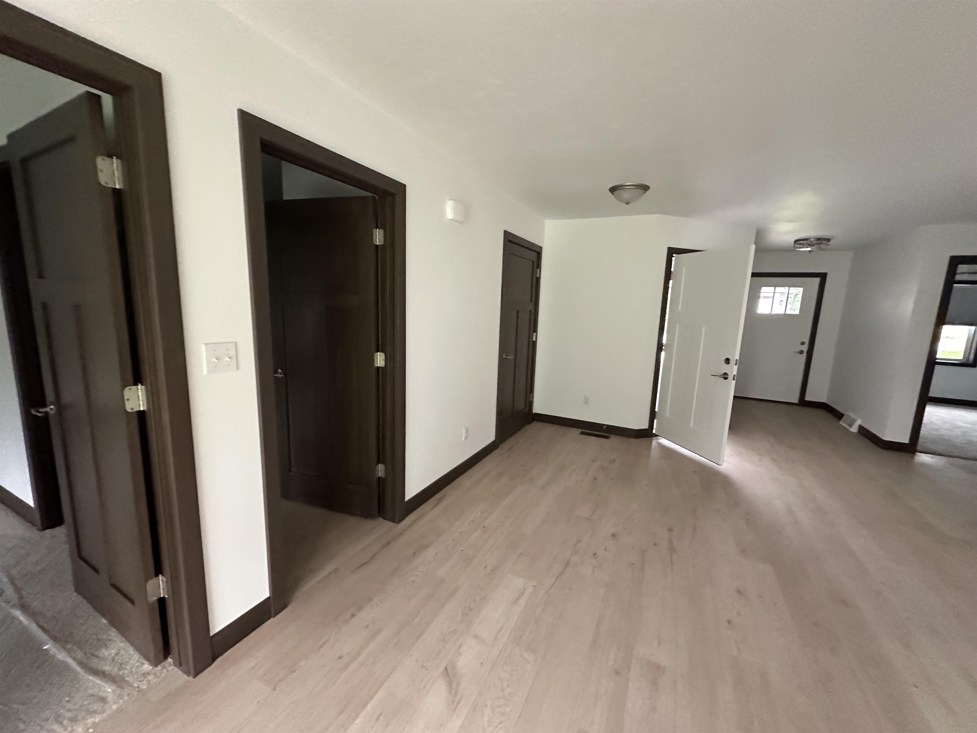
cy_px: 366
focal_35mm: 14
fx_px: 395
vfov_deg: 85.7
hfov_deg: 102.1
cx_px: 488
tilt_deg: -7.7
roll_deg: -0.5
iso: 1000
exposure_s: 1/60
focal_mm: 2.22
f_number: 2.2
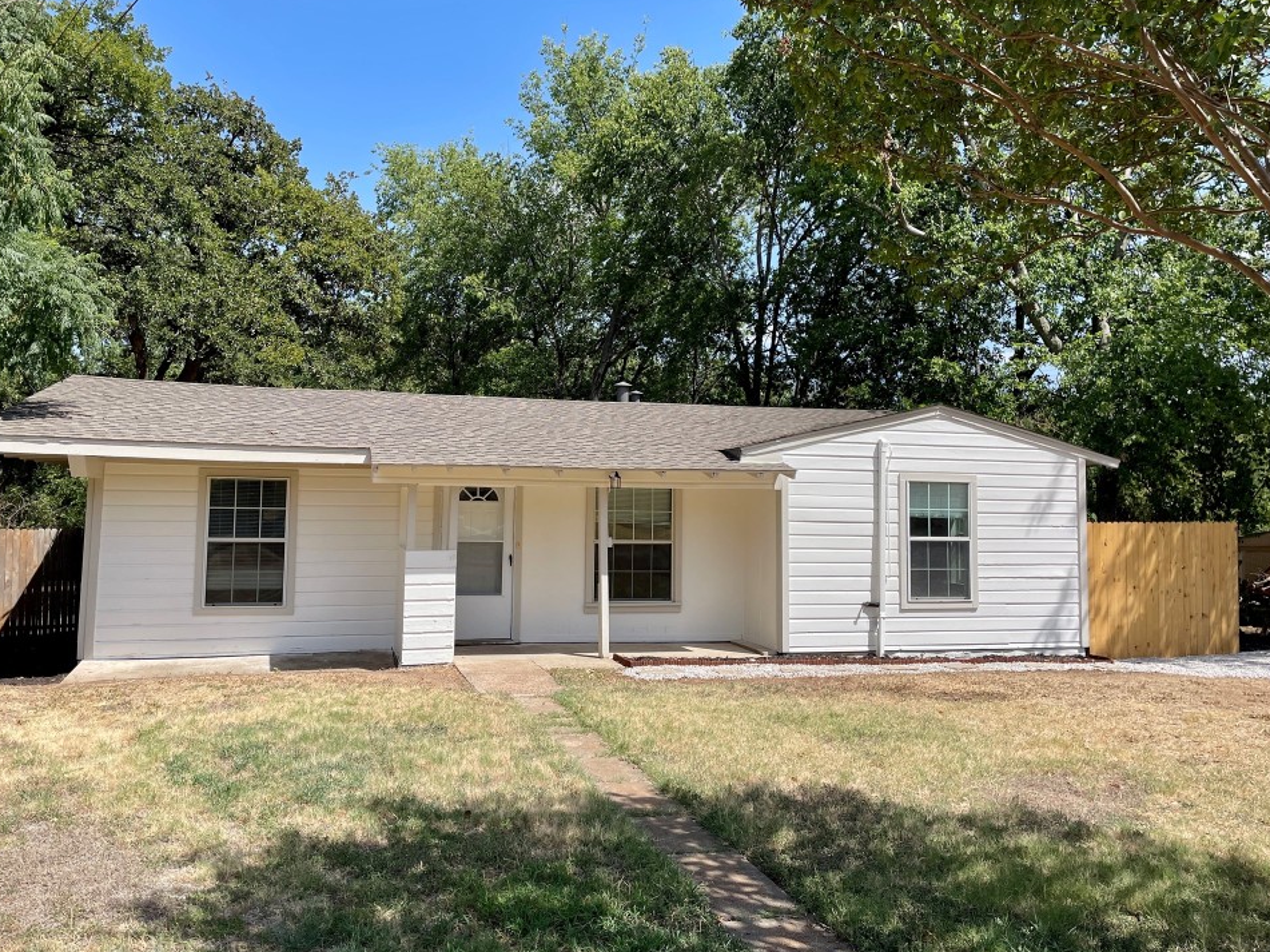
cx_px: 602
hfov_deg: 63.4
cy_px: 450
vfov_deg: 49.7
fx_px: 1027
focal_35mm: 28
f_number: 1.6
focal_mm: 4.2
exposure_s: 1/4292
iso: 50
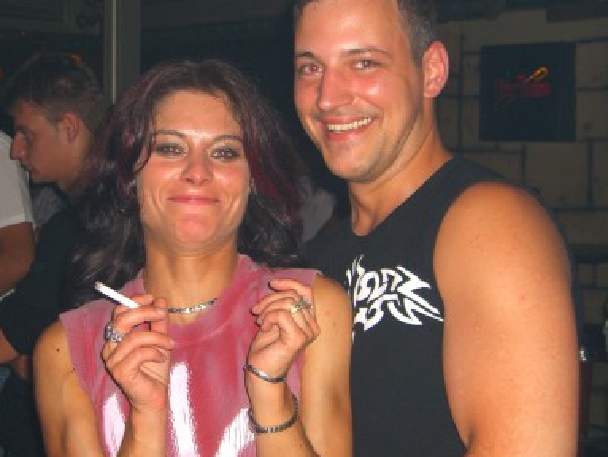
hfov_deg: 26.9
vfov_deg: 20.5
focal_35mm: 72
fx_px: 1266
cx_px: 233
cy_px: 211
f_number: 3.1
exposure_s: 1/60
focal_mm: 9.5
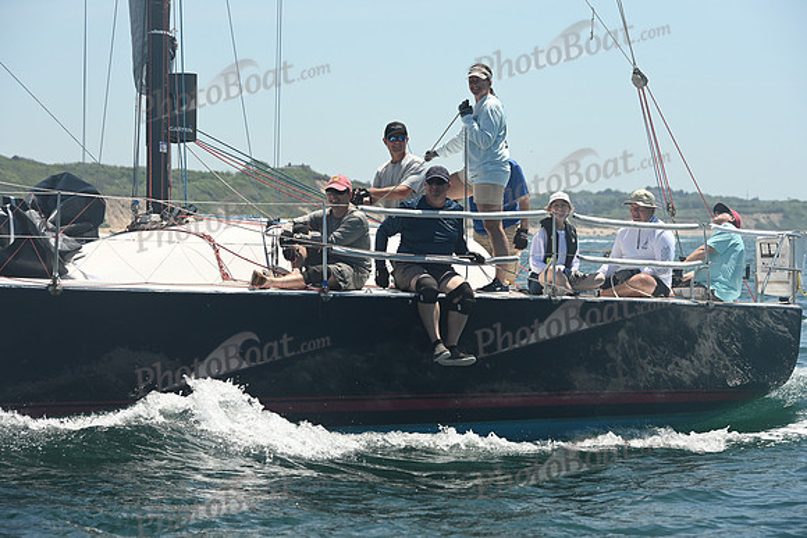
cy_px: 269
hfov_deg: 15.2
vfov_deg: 10.2
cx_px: 404
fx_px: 3027
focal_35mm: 135
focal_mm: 135
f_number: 8
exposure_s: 1/1000
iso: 320
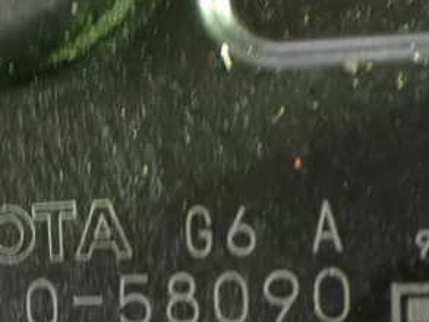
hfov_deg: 21.7
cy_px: 328
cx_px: 158
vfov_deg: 16.1
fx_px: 1116
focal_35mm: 90
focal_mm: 7.84
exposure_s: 1/8
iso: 1600
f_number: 2.9
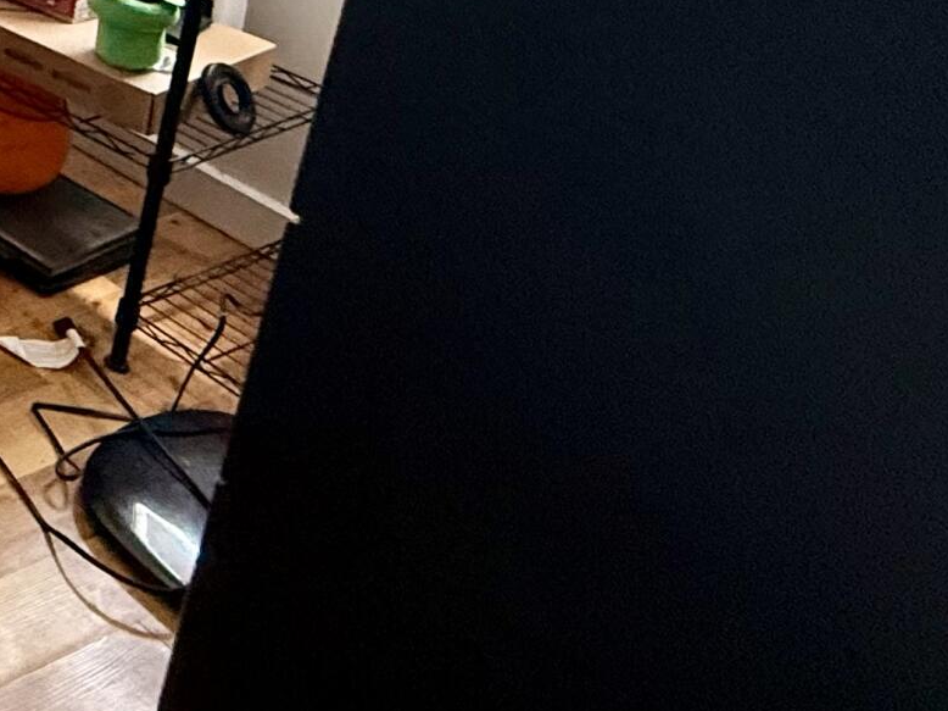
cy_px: -320
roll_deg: -5.0
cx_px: -788
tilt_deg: -13.8
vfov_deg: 22.7
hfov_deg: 21.5
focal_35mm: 54
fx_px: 1478
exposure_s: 1/65
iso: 320
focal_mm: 2.22
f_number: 2.2
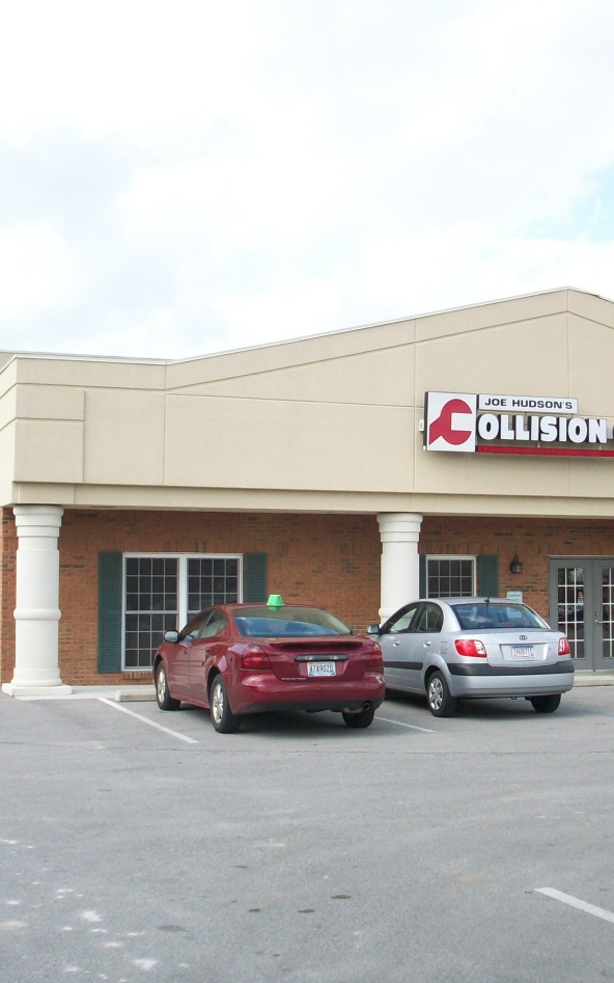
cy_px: 490
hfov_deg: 24.4
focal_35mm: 53
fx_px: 1419
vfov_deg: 38.2
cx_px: 344
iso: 80
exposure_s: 1/635
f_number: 2.8
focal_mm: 6.2
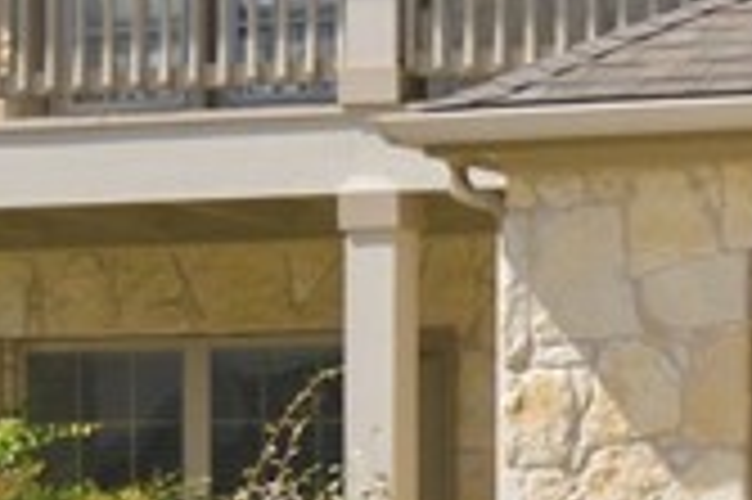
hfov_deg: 9.5
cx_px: 817
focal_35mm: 215
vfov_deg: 6.4
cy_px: 396
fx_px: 4487
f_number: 7.1
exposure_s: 1/5000
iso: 2000
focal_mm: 33
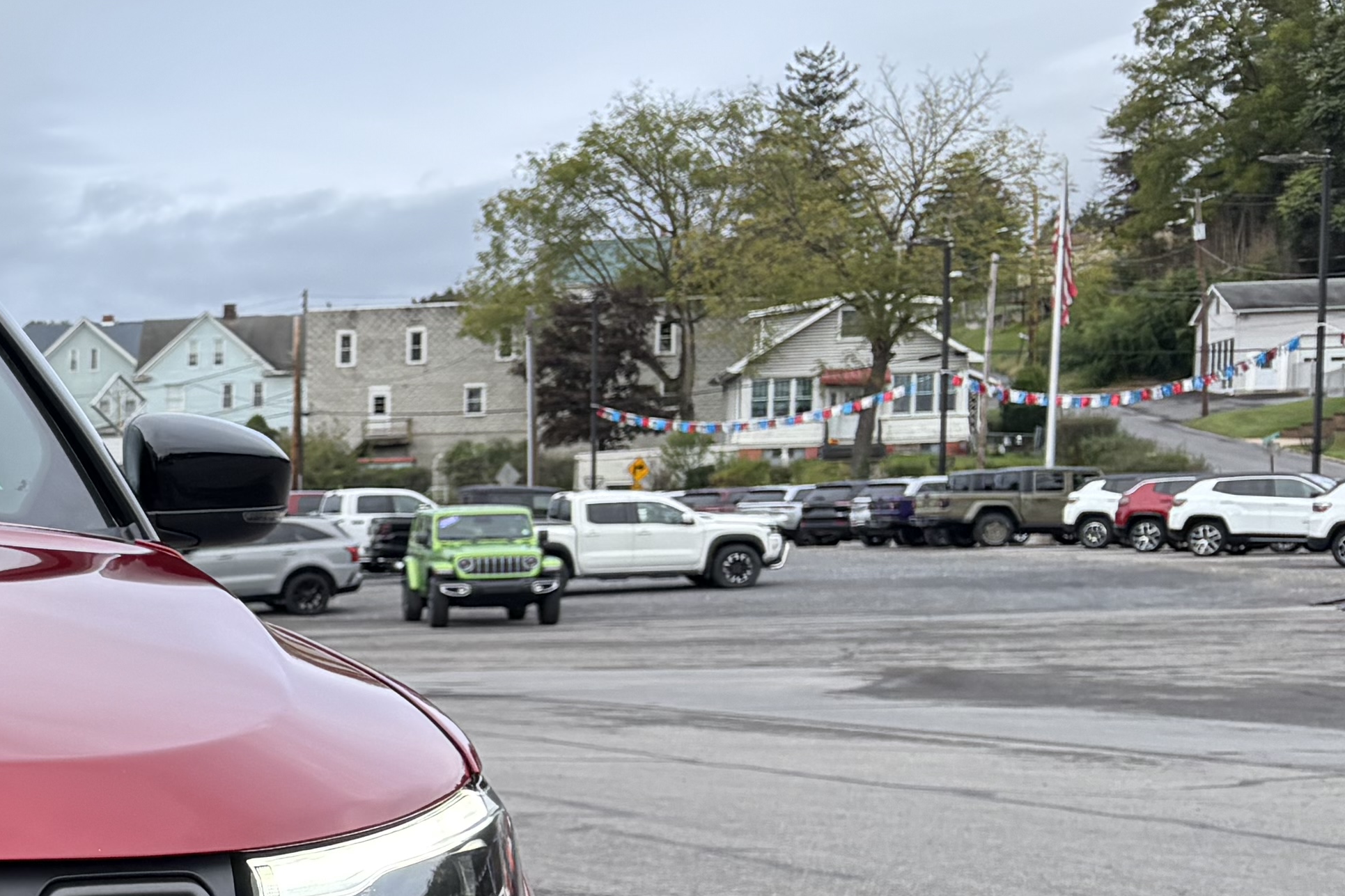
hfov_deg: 21.7
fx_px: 2988
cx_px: -610
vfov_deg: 16.7
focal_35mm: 80
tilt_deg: -5.7
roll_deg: +1.4
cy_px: 863
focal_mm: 5.96
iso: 50
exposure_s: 1/1364
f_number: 1.6
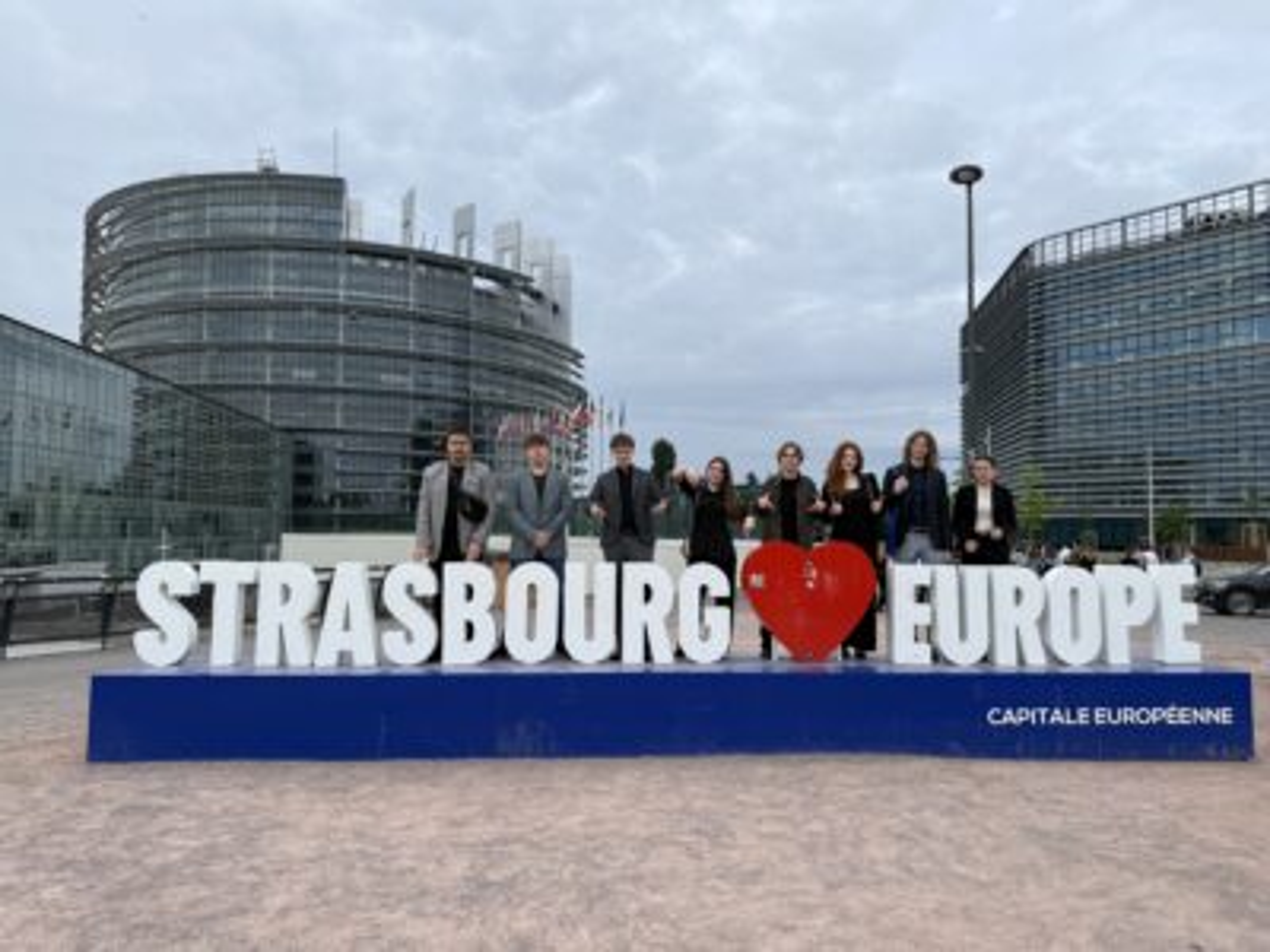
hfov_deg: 71.6
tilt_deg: +3.3
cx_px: 635
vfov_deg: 56.8
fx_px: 881
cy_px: 476
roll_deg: -0.1
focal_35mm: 24
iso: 80
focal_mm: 6.76
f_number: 1.78
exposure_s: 1/1727
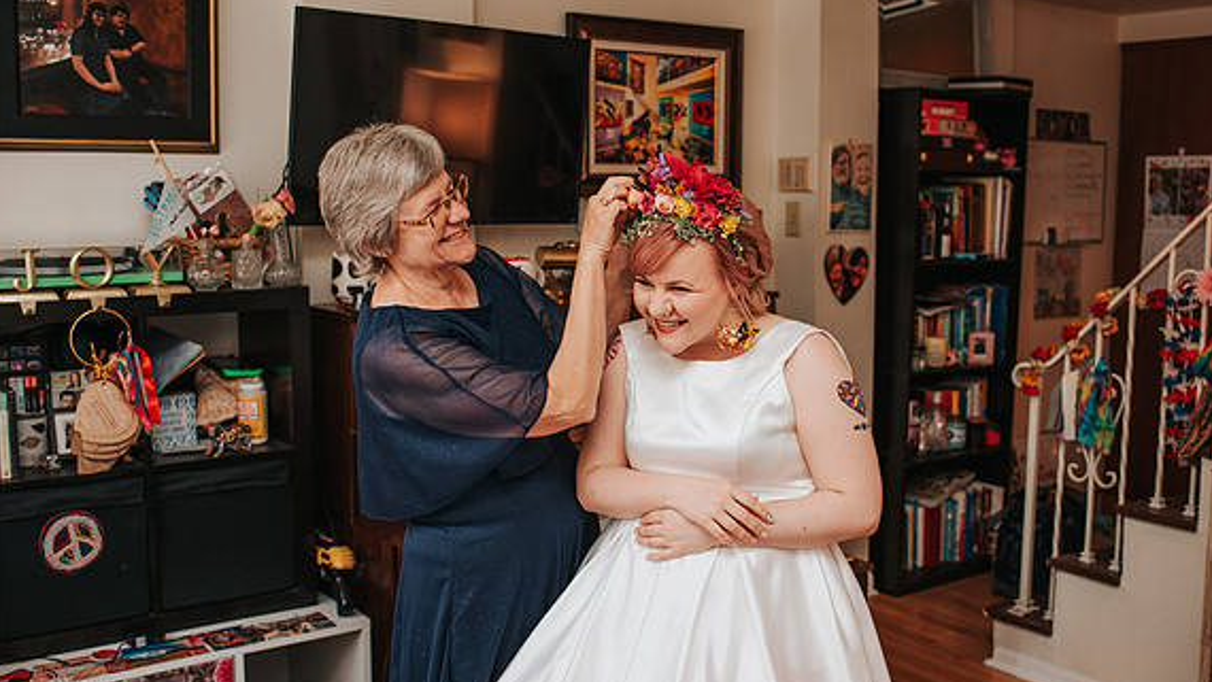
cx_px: 612
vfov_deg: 30.5
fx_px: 1254
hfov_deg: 51.6
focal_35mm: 39
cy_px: 326
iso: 800
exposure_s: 1/160
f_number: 4
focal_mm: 35
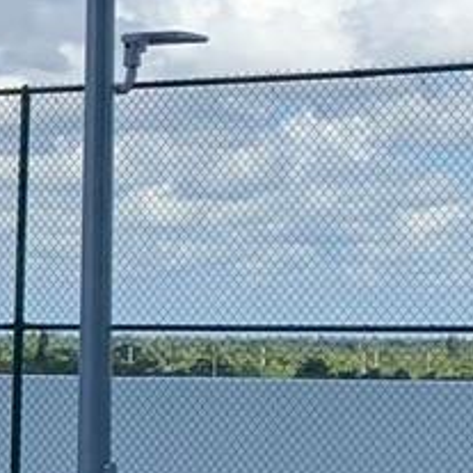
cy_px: 489
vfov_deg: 9.7
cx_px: -941
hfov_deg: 8.3
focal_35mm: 178
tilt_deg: -2.4
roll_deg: -0.5
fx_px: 2752
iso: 25
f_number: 1.8
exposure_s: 1/2257
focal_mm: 4.25
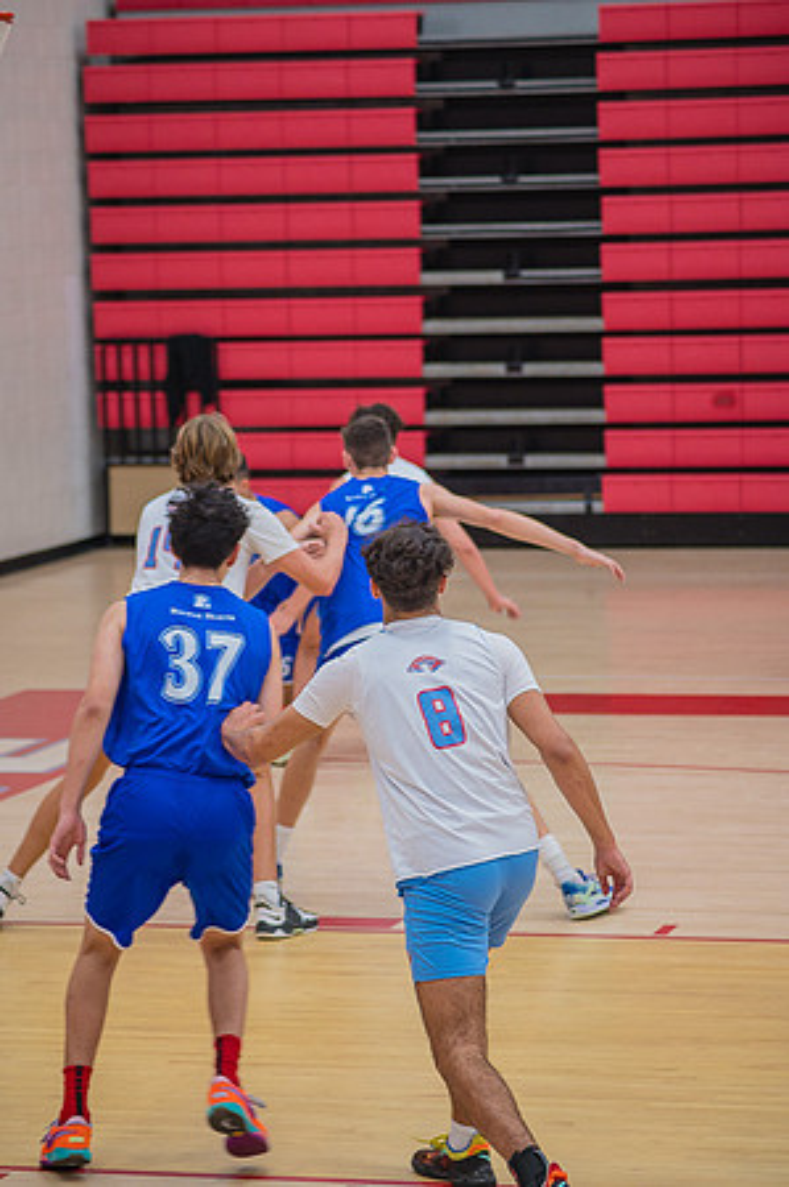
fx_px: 4448
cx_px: 394
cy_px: 594
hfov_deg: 10.1
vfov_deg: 15.2
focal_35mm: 135
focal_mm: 135
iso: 1000
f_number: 5
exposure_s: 1/250
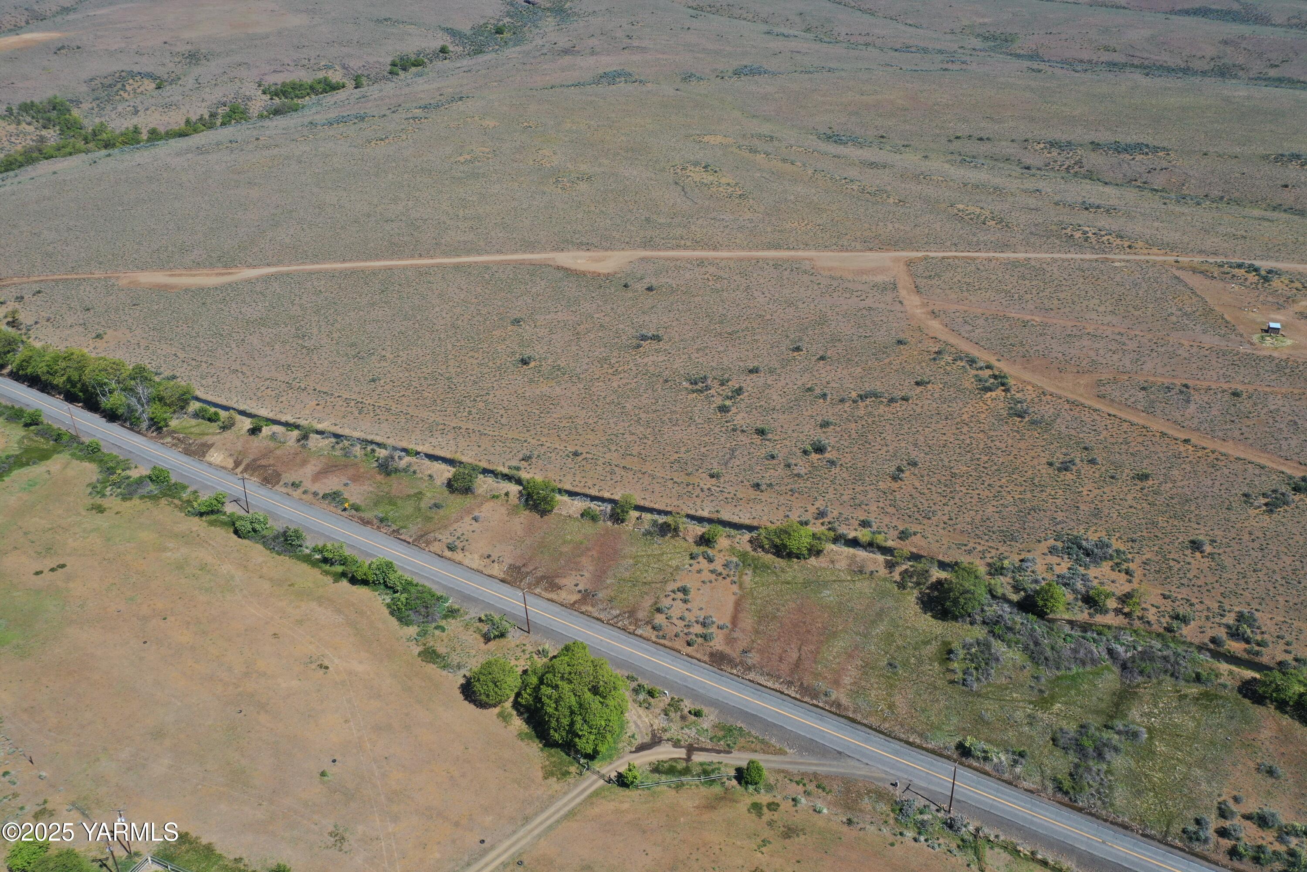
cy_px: 436
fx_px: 1016
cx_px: 654
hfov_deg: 65.5
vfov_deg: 46.4
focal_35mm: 28
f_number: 5.6
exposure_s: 1/400
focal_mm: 10.26
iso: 100
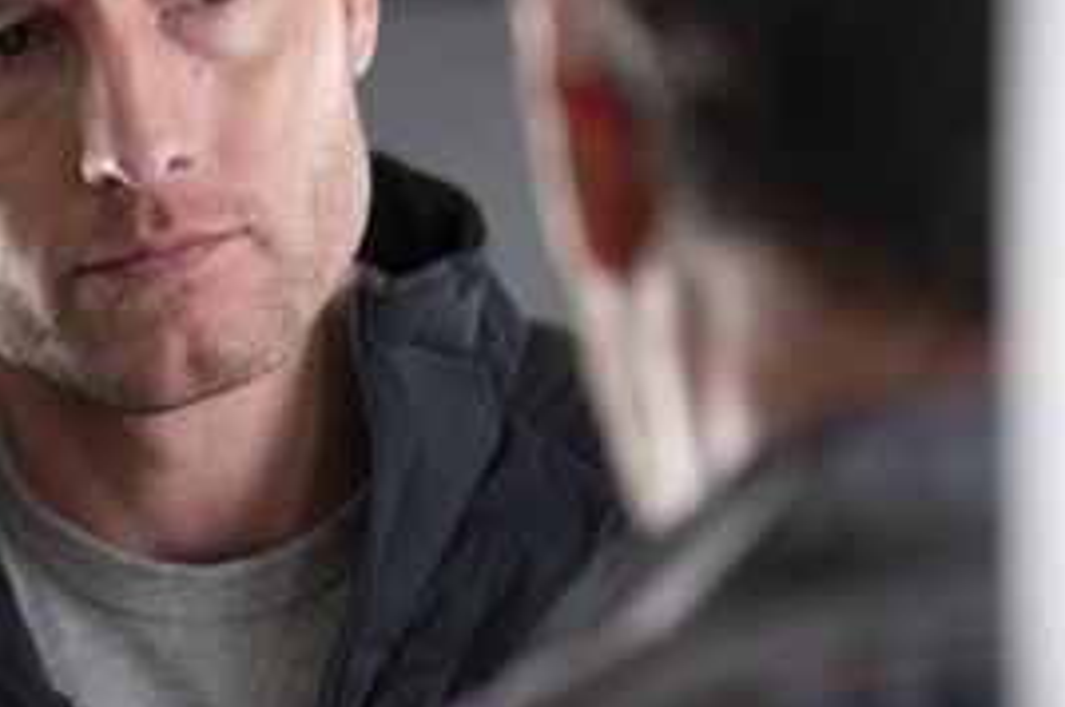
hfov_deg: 7.4
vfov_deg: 4.9
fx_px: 8273
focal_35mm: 280
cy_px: 81
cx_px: 163
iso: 3200
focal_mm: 150
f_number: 2.8
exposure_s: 1/125
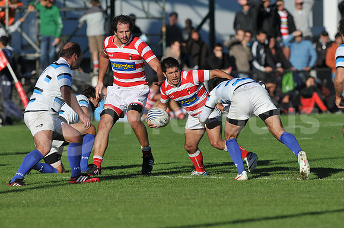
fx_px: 4294
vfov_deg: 3.0
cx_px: 172
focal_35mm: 450
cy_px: 114
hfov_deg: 4.6
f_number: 3.5
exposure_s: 1/3200
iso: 200
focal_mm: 300
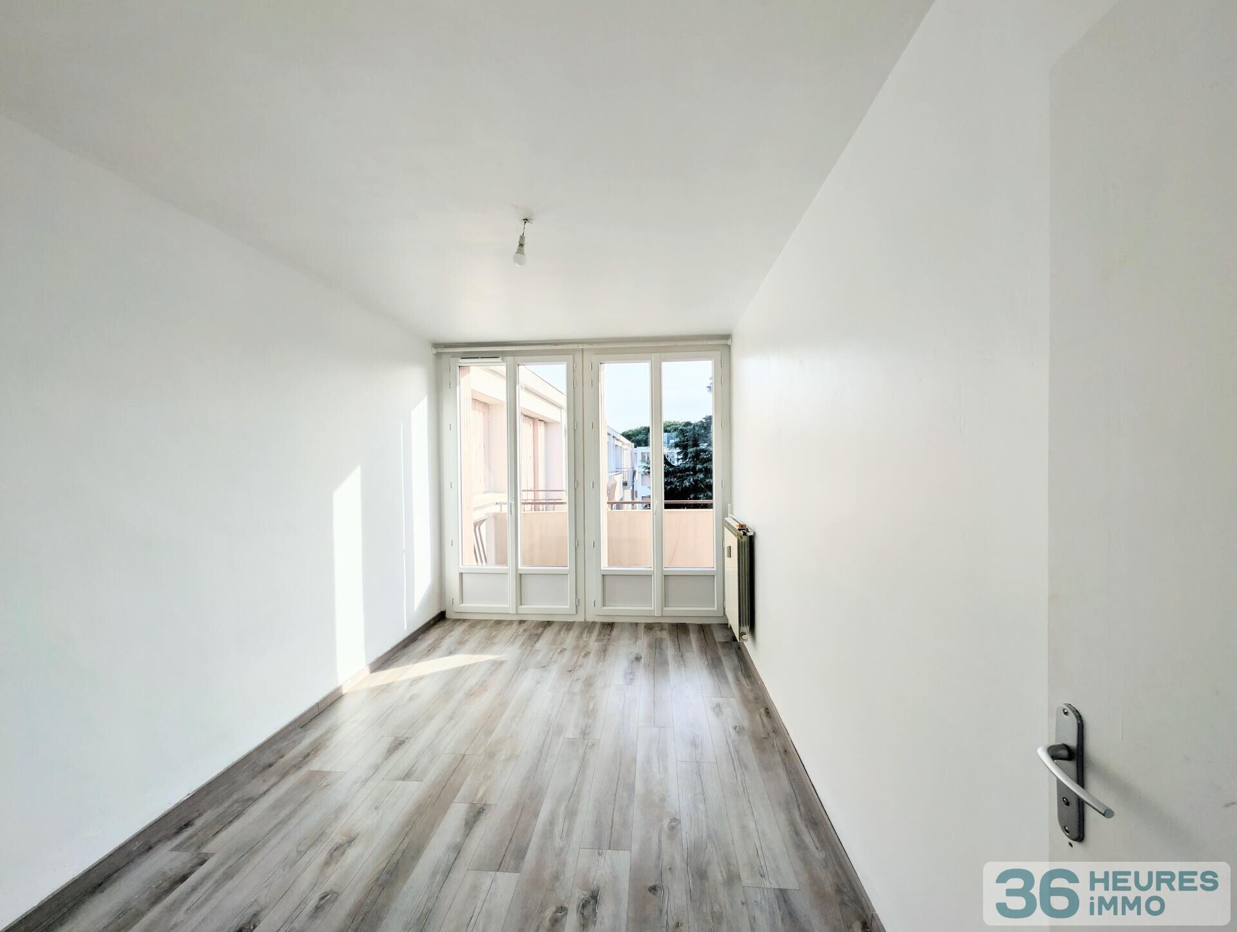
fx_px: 429
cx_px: 618
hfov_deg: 110.5
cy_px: 466
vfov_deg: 94.6
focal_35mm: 12
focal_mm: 2.02
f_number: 1.7
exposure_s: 1/1580
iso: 39
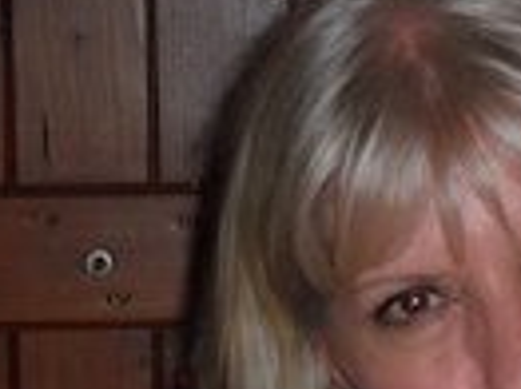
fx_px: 4346
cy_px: 274
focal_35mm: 289
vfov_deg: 5.1
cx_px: 644
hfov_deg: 6.8
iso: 200
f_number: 5
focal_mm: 19.6
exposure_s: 1/60
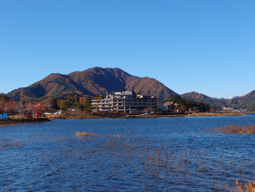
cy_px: 96
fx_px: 405
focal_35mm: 55
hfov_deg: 34.9
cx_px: 128
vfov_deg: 26.6
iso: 100
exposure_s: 1/200
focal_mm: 11.84
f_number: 2.8
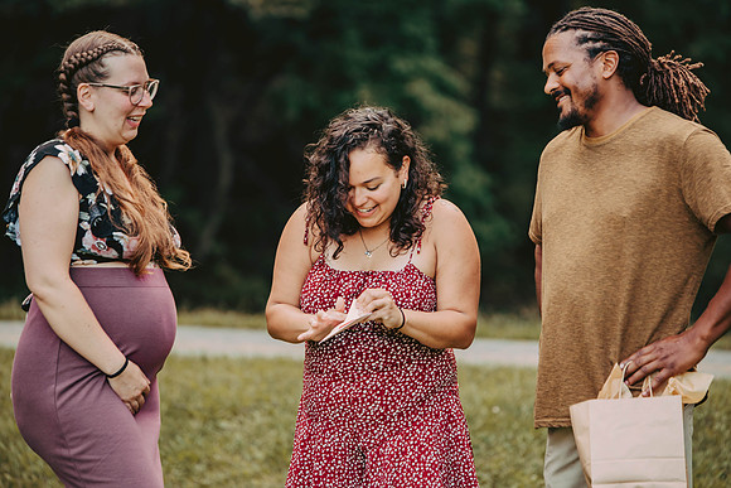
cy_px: 244
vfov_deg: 7.0
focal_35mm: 195
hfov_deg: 10.5
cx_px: 366
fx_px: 3960
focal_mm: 195
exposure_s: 1/80
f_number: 3.5
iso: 250
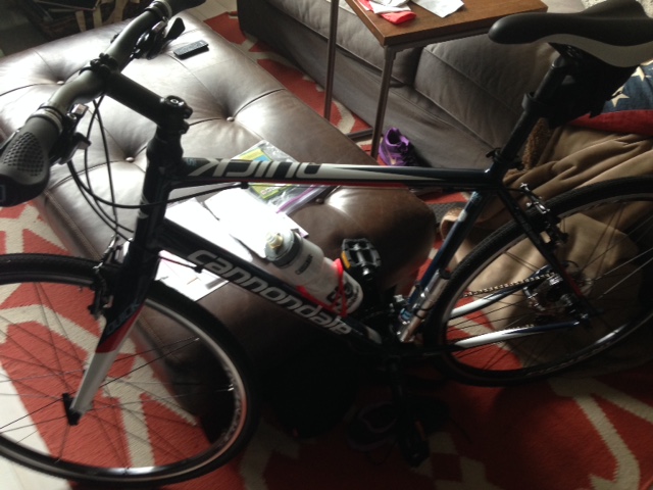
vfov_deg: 42.9
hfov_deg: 55.4
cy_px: 245
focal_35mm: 33
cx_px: 326
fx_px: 623
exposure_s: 1/20
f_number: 2.4
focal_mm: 4.12
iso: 100
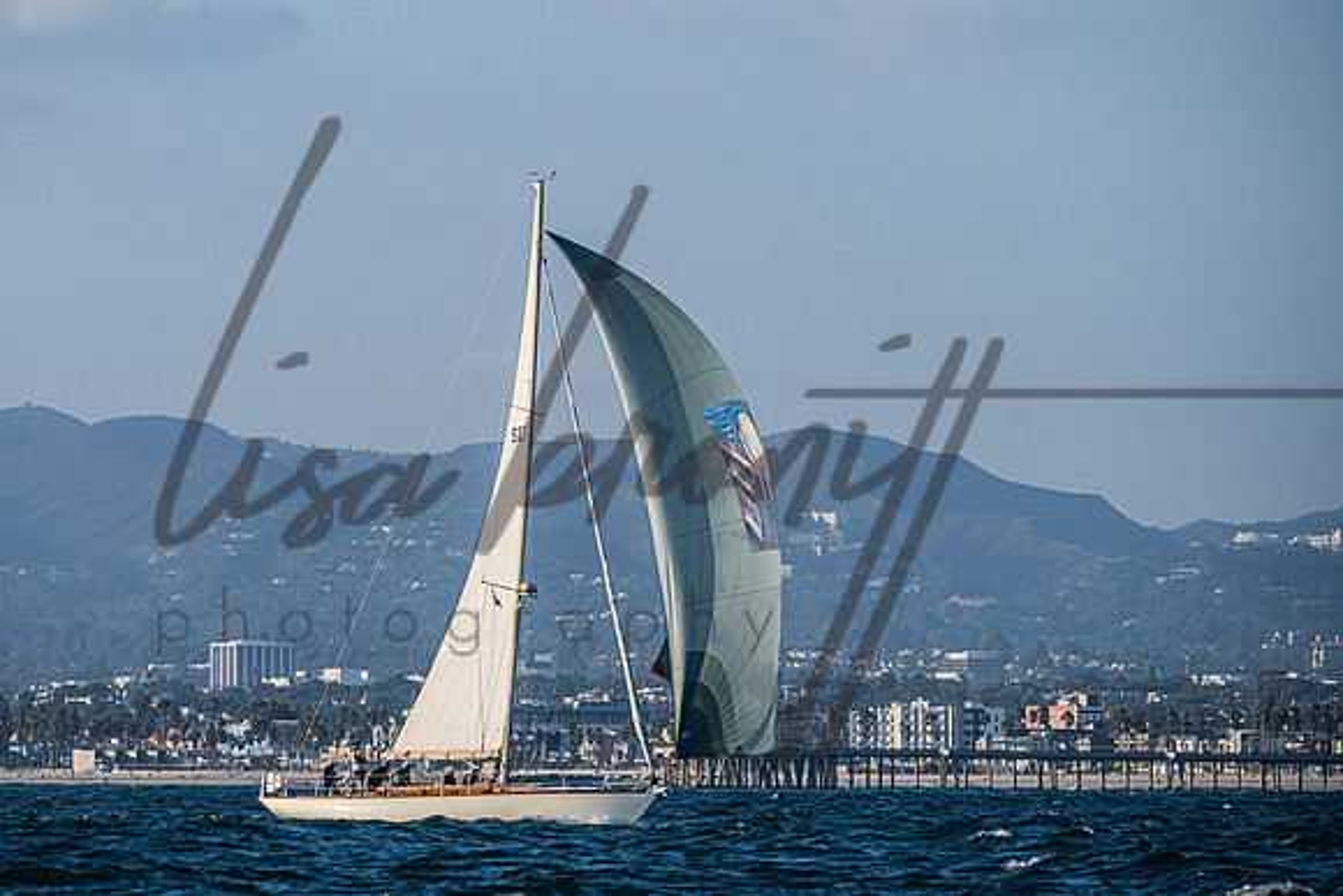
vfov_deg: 4.3
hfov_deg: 6.5
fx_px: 11905
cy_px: 377
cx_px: 557
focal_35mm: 319
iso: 400
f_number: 7.1
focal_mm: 270
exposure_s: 1/2000
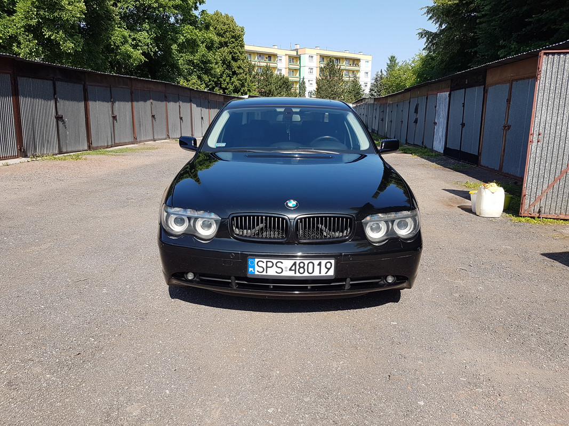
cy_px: 213
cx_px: 284
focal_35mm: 26
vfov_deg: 53.1
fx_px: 427
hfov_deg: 67.3
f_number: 1.7
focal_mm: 4.2
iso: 40
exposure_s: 1/1120
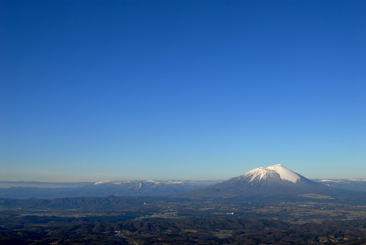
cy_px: 122
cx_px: 183
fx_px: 428
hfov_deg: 46.3
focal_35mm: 42
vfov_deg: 32.0
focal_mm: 28
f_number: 5.6
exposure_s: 1/1000
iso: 100
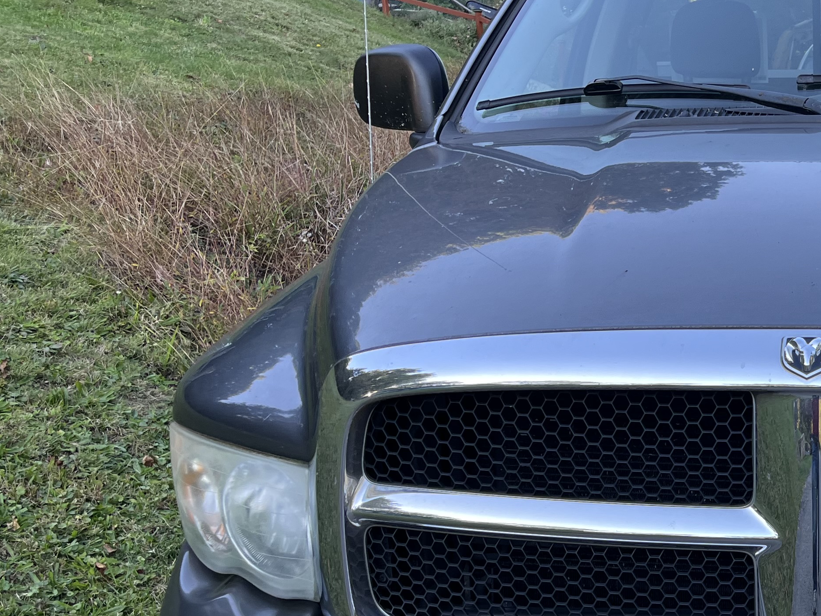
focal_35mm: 56
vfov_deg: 25.6
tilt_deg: -16.2
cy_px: 499
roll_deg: +2.1
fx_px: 1328
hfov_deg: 31.1
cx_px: 873
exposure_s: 1/141
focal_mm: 5.1
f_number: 1.6
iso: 32
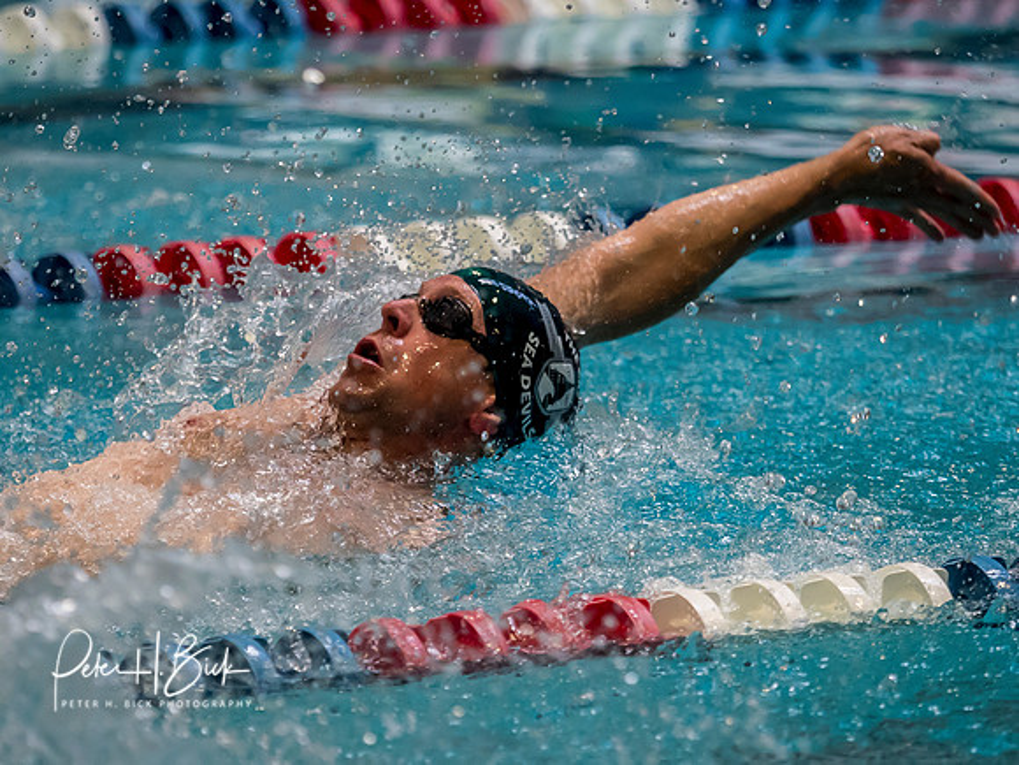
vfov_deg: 3.5
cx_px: 468
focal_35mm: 427
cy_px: 501
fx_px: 12578
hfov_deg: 4.6
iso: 1600
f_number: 2.8
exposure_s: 1/1000
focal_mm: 150
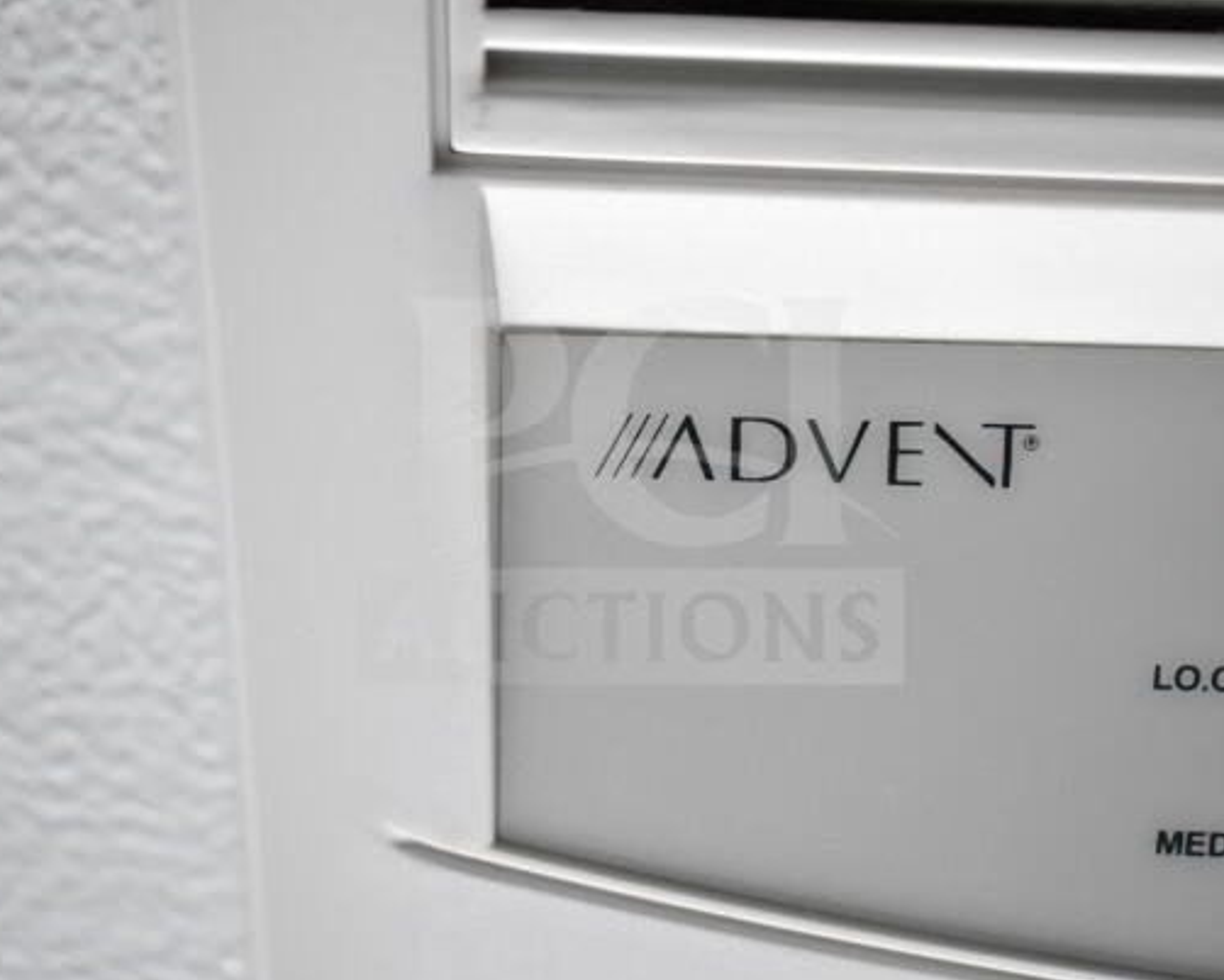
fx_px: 2356
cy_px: 491
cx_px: 629
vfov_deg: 23.5
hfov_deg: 29.1
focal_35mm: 65
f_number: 4.8
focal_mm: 38
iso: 1600
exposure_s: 1/80
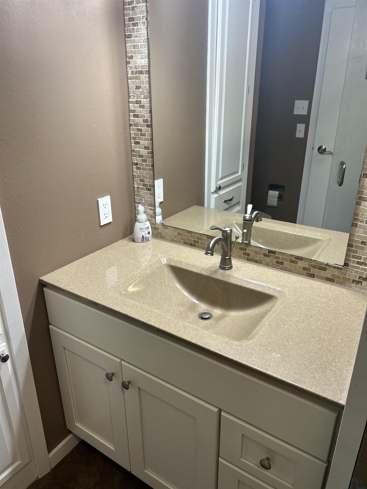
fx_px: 368
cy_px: 244
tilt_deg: -22.2
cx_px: 184
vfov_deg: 67.3
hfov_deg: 53.1
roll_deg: +0.0
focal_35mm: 26
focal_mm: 5.7
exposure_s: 1/120
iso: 125
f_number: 1.5
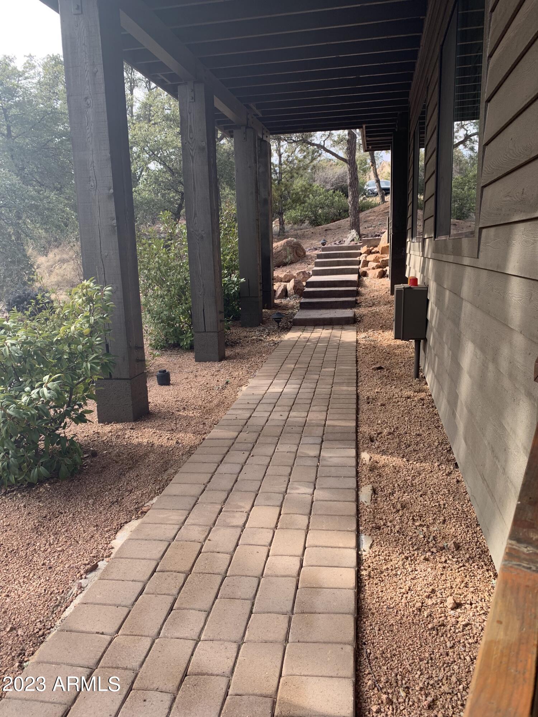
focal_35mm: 26
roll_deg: +2.5
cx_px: 269
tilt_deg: -10.2
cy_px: 358
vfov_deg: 67.3
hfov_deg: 53.1
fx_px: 539
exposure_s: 1/415
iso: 25
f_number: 1.8
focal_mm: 4.25
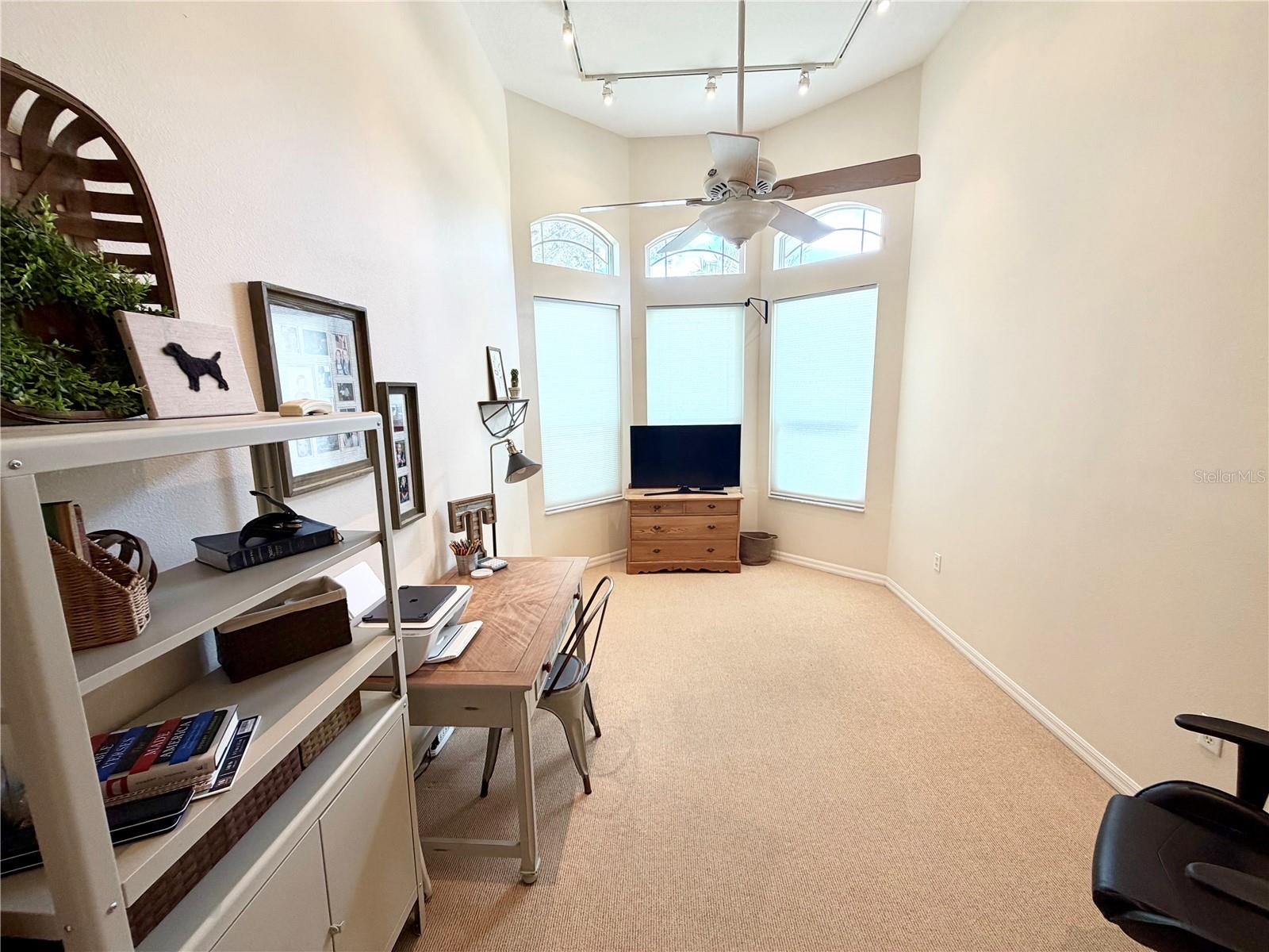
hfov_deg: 102.1
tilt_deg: -9.5
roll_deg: +0.7
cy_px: 476
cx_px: 634
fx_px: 513
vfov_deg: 85.7
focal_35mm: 14
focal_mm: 2.22
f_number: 2.2
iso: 100
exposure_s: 1/120
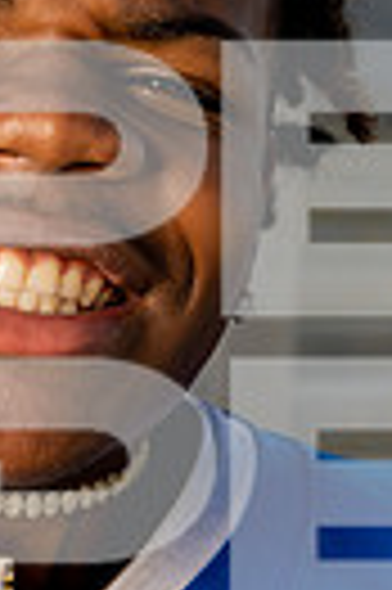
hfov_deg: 8.9
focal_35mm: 151
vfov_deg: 13.5
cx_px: -135
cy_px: 500
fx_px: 2473
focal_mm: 44
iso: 100
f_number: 7.1
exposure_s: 1/250
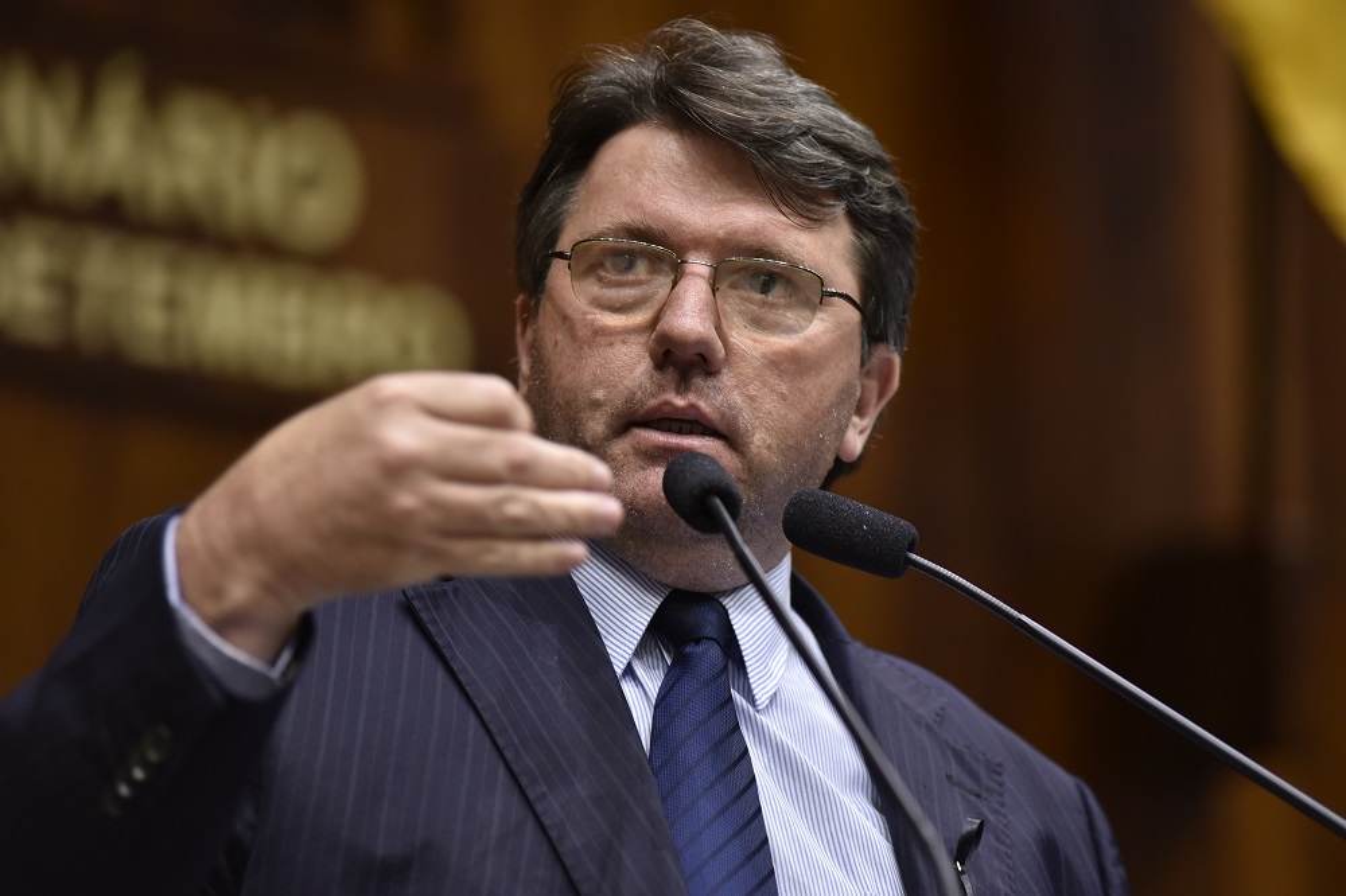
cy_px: 448
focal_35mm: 170
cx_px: 673
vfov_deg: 8.1
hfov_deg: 12.1
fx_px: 6354
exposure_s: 1/160
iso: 1600
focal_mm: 170
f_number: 4
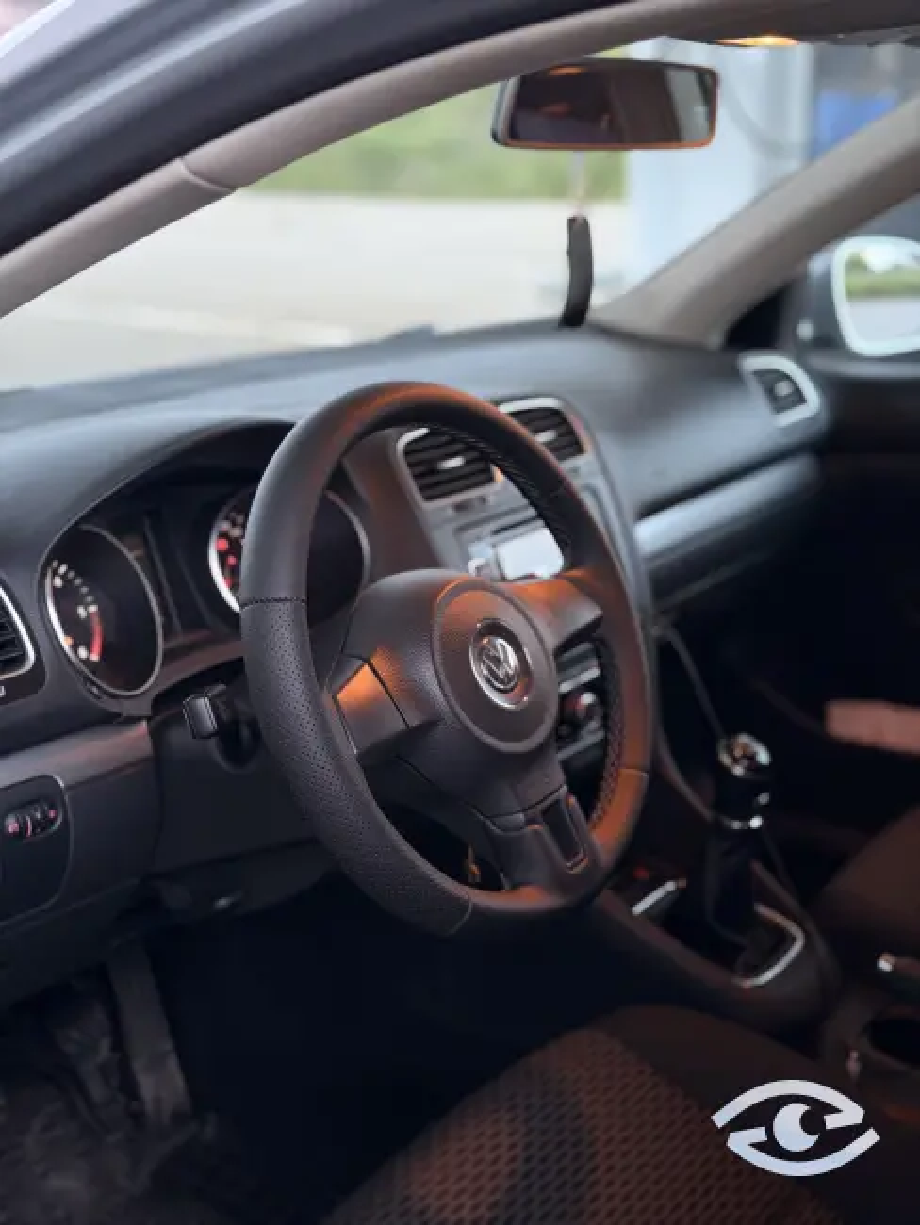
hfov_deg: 30.3
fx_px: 1700
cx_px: 460
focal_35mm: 48
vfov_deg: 39.6
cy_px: 612
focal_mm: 6.76
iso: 250
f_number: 1.78
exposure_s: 1/42
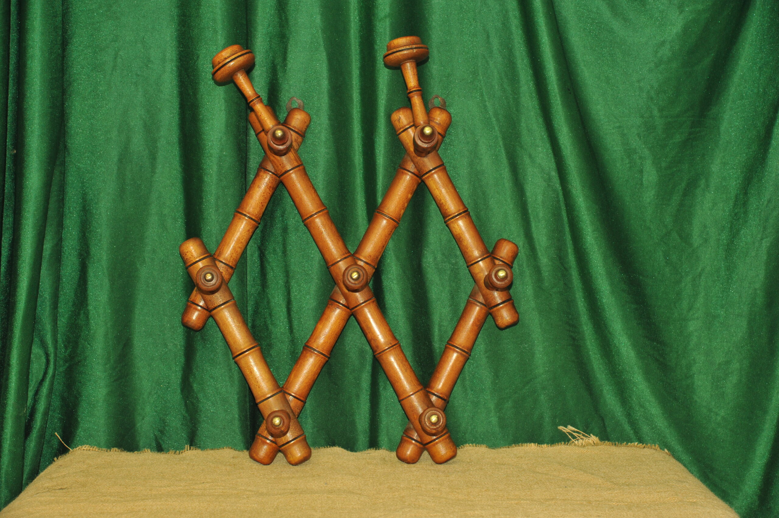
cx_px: 390
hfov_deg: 27.0
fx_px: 1622
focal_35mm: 75
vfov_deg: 18.2
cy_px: 259
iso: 1250
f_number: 8
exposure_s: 1/60
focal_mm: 75
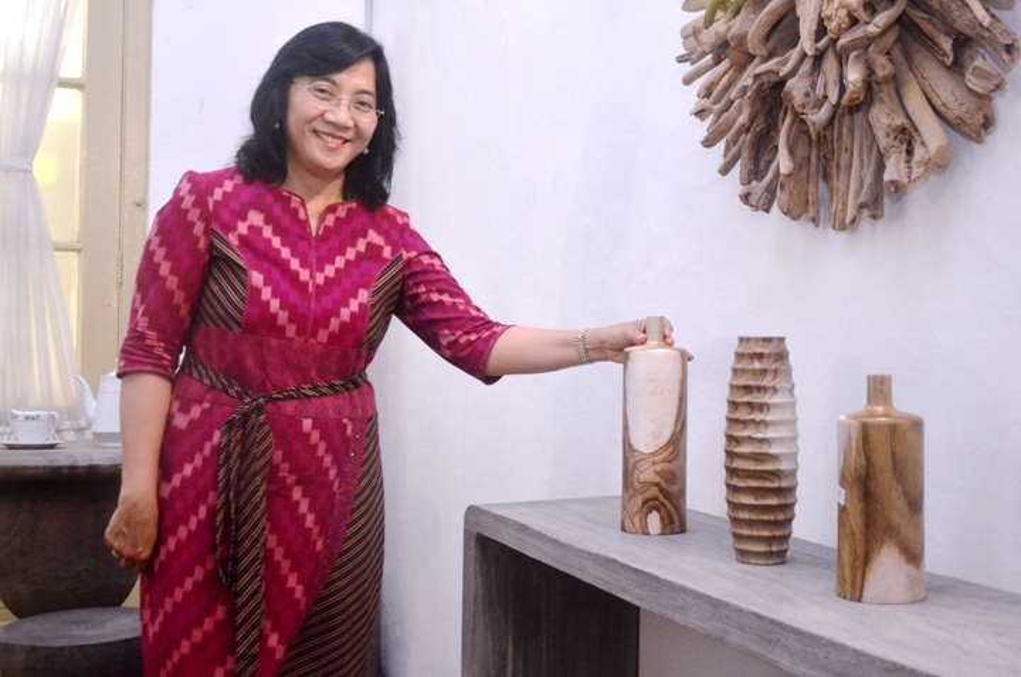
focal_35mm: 38
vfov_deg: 35.3
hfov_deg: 51.4
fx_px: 1061
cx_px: 510
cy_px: 338
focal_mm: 25
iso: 1600
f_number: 4
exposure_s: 1/125
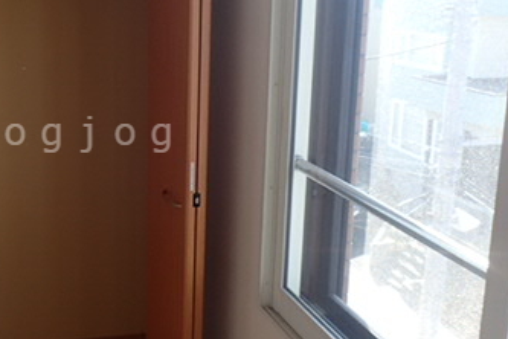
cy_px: 134
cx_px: 75
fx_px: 706
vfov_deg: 26.9
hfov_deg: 37.6
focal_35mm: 50
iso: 100
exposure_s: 1/60
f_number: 2.8
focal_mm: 4.5
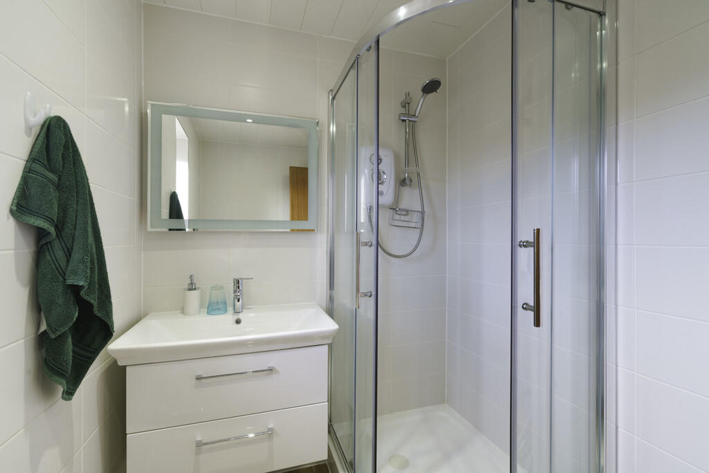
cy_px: 236
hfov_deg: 96.7
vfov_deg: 73.8
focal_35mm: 16
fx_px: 315
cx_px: 354
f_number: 9.5
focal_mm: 16
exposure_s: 1/6
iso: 320
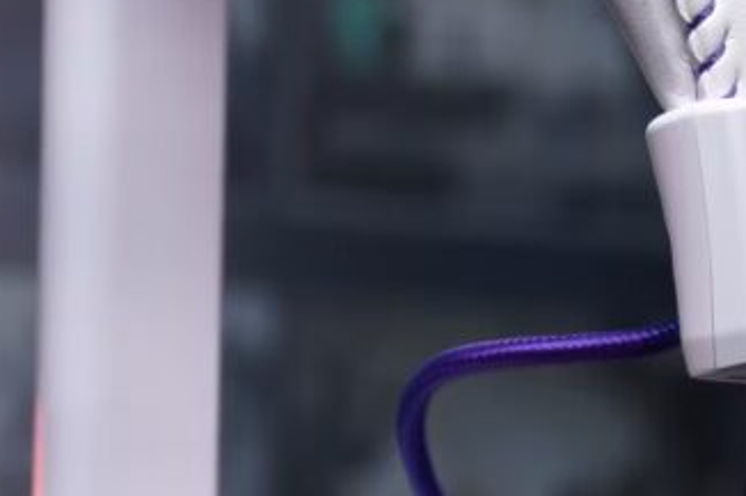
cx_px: 423
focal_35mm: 289
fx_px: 5985
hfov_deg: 7.1
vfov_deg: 4.7
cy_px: 813
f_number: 2.8
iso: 100
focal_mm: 31
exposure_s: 1/100
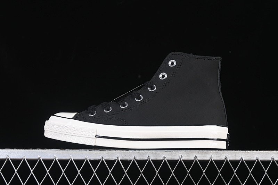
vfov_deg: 18.2
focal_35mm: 75
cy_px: 92
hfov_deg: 27.0
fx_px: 579
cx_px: 139
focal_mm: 50
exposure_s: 1/50
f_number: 6.3
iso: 160
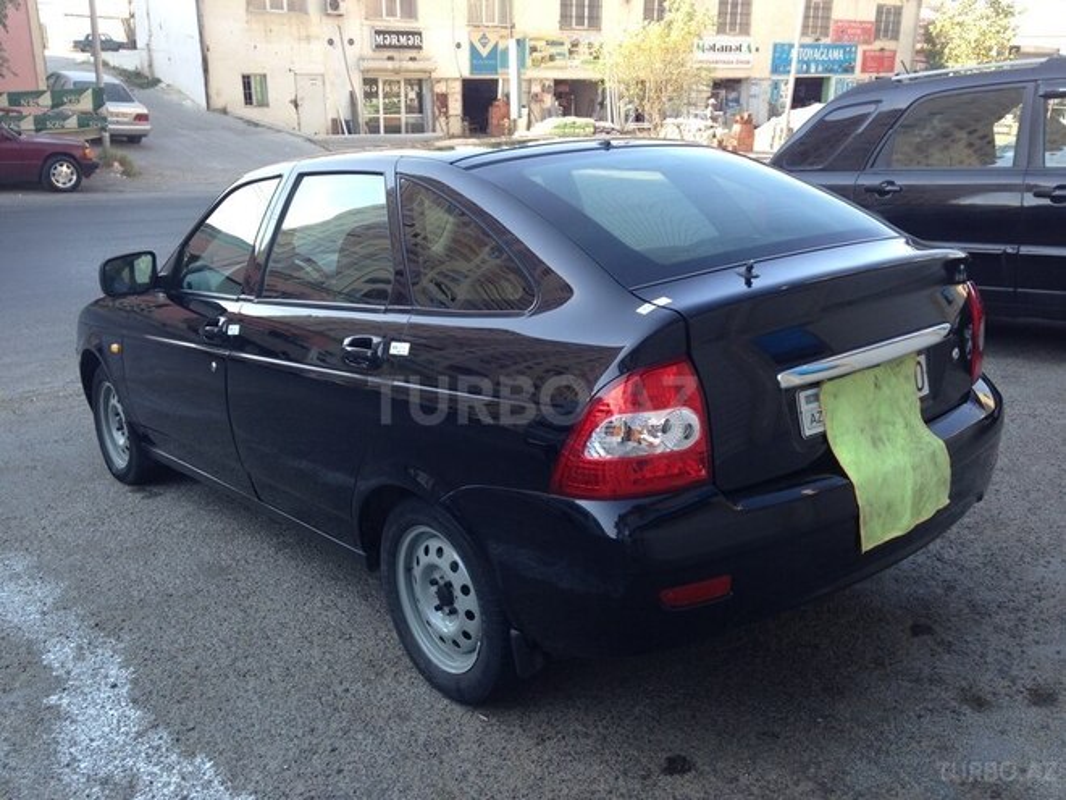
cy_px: 400
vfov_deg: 42.9
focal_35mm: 33
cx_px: 533
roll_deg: +0.2
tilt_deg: -18.1
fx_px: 1016
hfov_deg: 55.4
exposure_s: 1/226
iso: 50
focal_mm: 4.12
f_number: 2.4
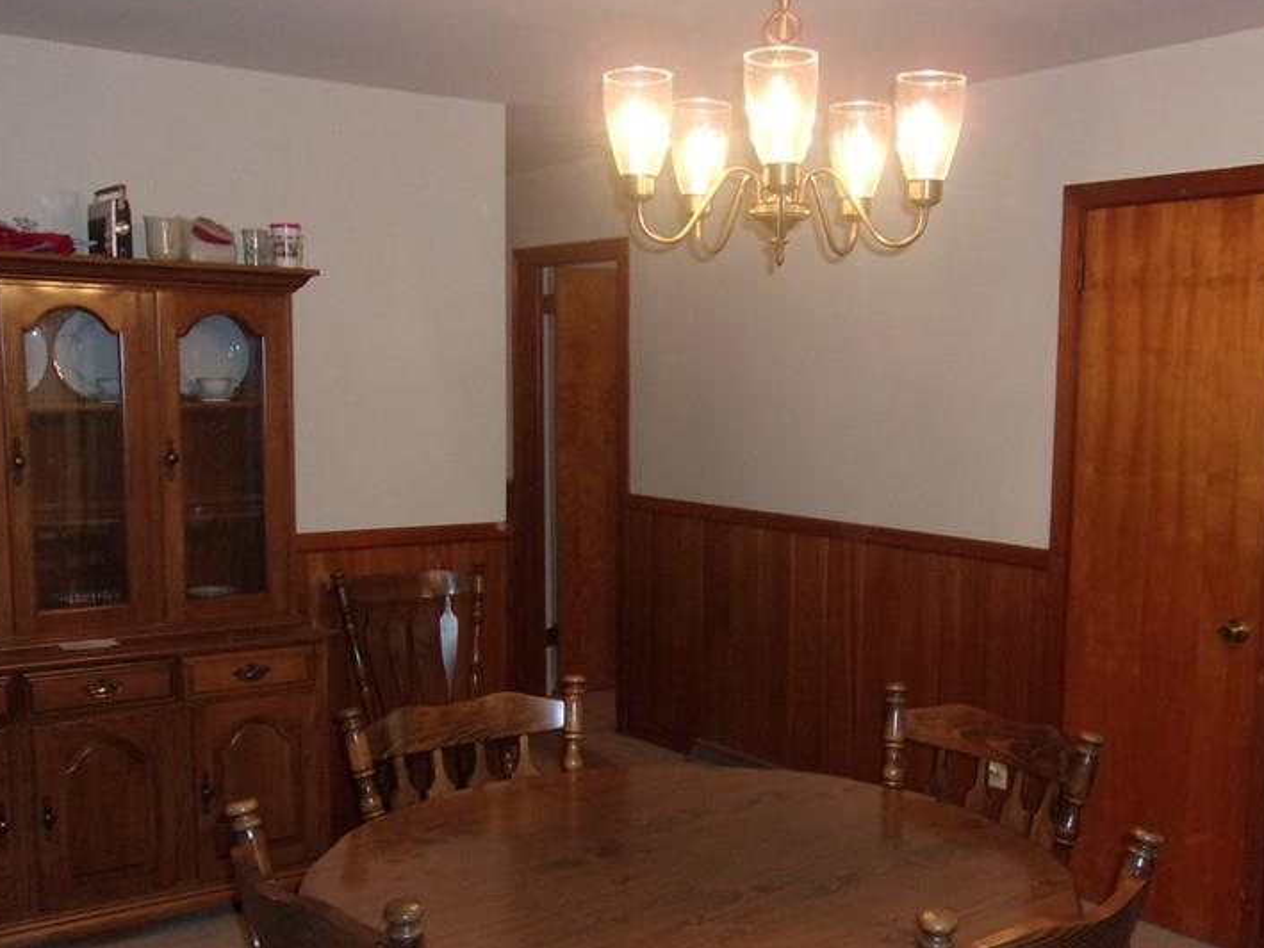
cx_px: 715
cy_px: 579
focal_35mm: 39
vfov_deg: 36.7
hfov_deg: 47.7
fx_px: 1424
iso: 200
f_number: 3
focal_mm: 4.9
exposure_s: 1/34
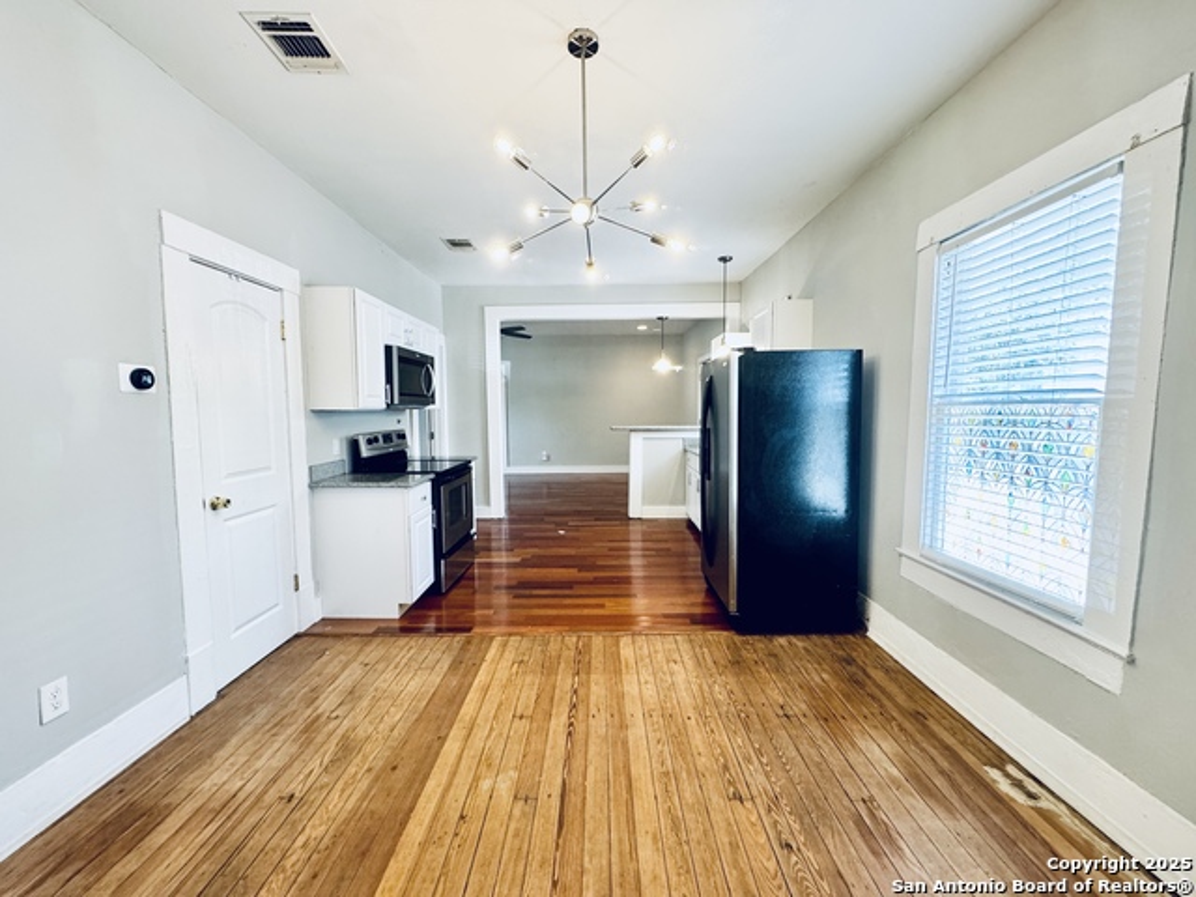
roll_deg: +0.3
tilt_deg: -4.2
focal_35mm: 14
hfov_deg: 102.1
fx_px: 484
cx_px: 598
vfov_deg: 85.7
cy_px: 448
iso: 200
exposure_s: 1/60
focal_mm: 2.22
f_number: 2.2
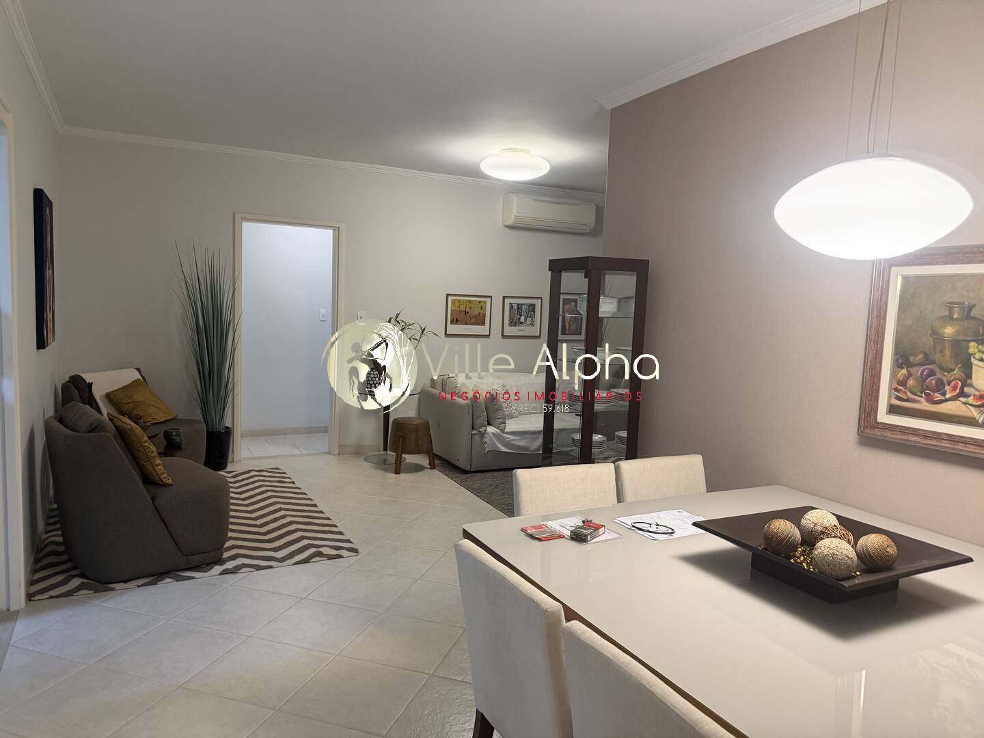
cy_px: 369
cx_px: 492
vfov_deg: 56.8
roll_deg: -1.7
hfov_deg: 71.6
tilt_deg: -3.9
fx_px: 682
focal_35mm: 24
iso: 320
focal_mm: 6.76
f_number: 1.78
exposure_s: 1/60
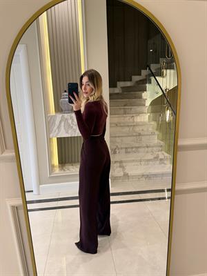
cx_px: 104
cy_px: 138
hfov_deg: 56.8
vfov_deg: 71.6
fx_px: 191
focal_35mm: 24
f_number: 1.78
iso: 125
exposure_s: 1/50
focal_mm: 6.76
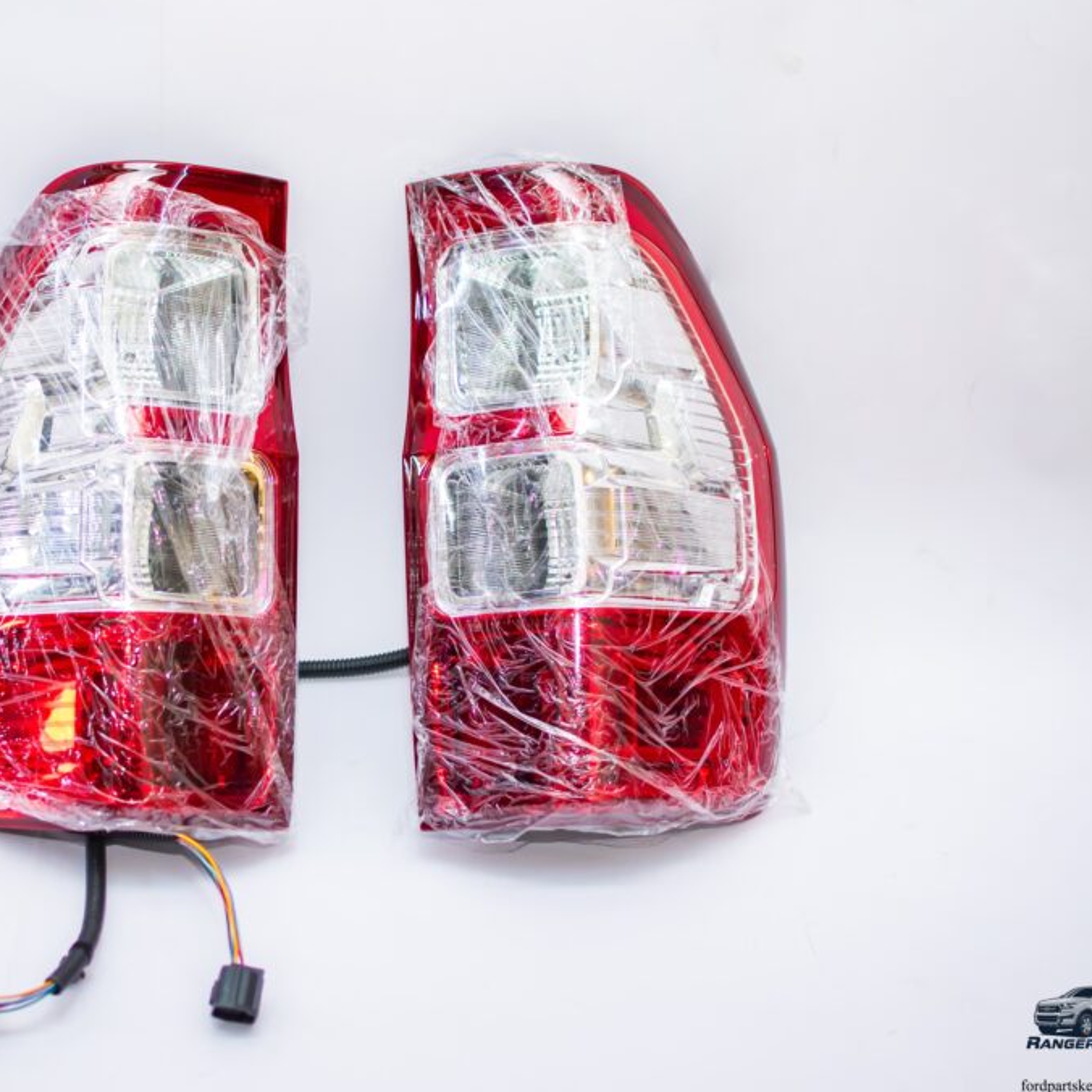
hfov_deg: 25.3
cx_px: 328
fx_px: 2414
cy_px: 545
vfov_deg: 25.5
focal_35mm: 68
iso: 800
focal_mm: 35
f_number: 2
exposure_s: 1/100
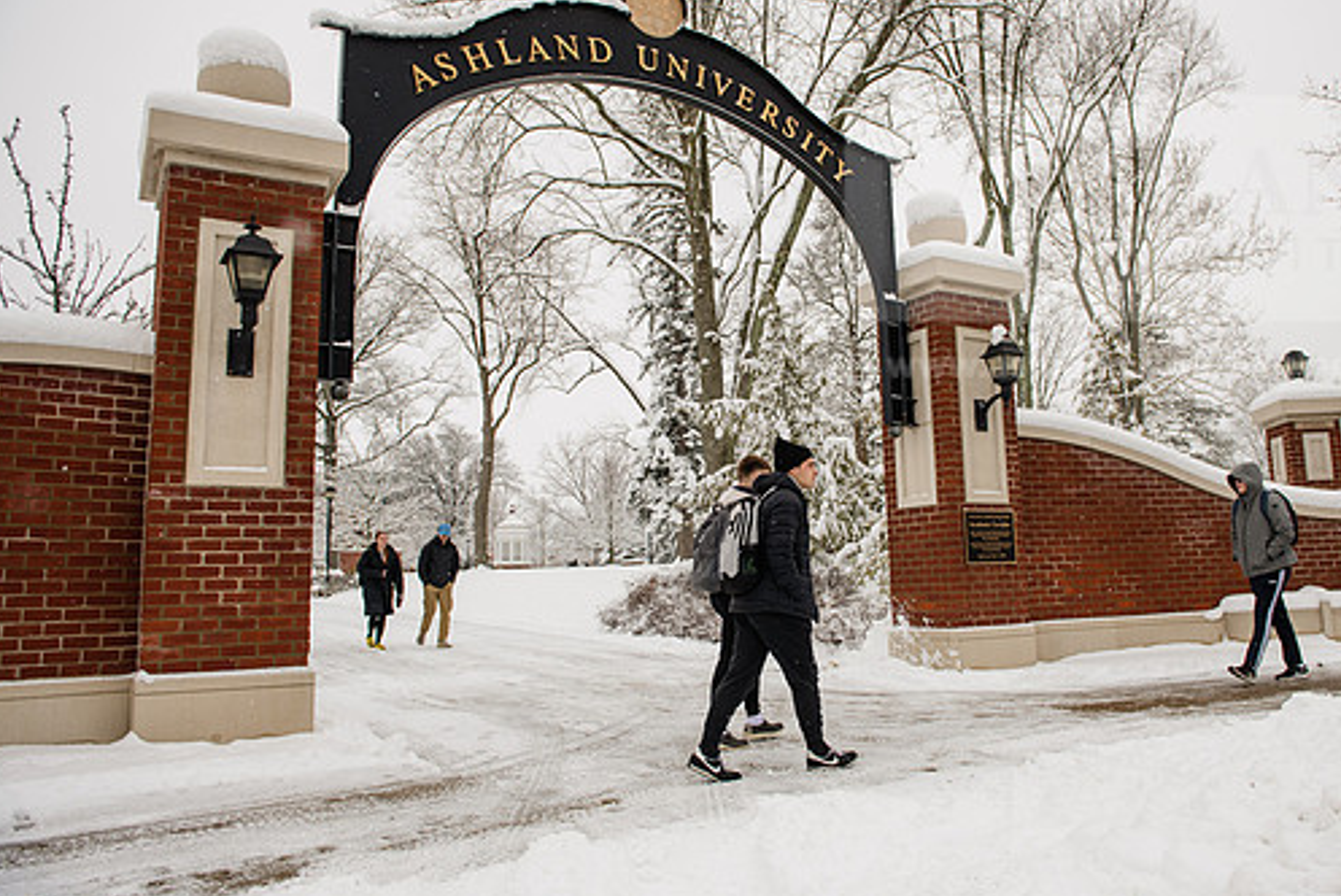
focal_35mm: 28
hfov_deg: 65.1
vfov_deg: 46.4
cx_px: 764
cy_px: 422
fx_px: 1044
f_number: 4
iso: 125
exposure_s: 1/500
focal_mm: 24
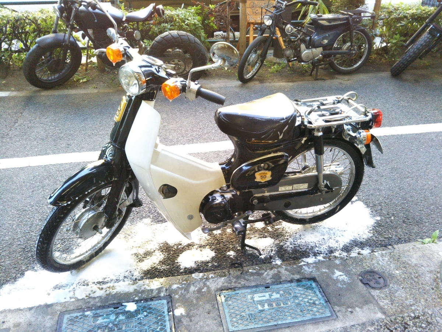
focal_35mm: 30
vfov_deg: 46.8
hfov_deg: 60.0
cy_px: 166
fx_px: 383
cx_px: 221
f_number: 2.2
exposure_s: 1/62
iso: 167
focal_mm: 4
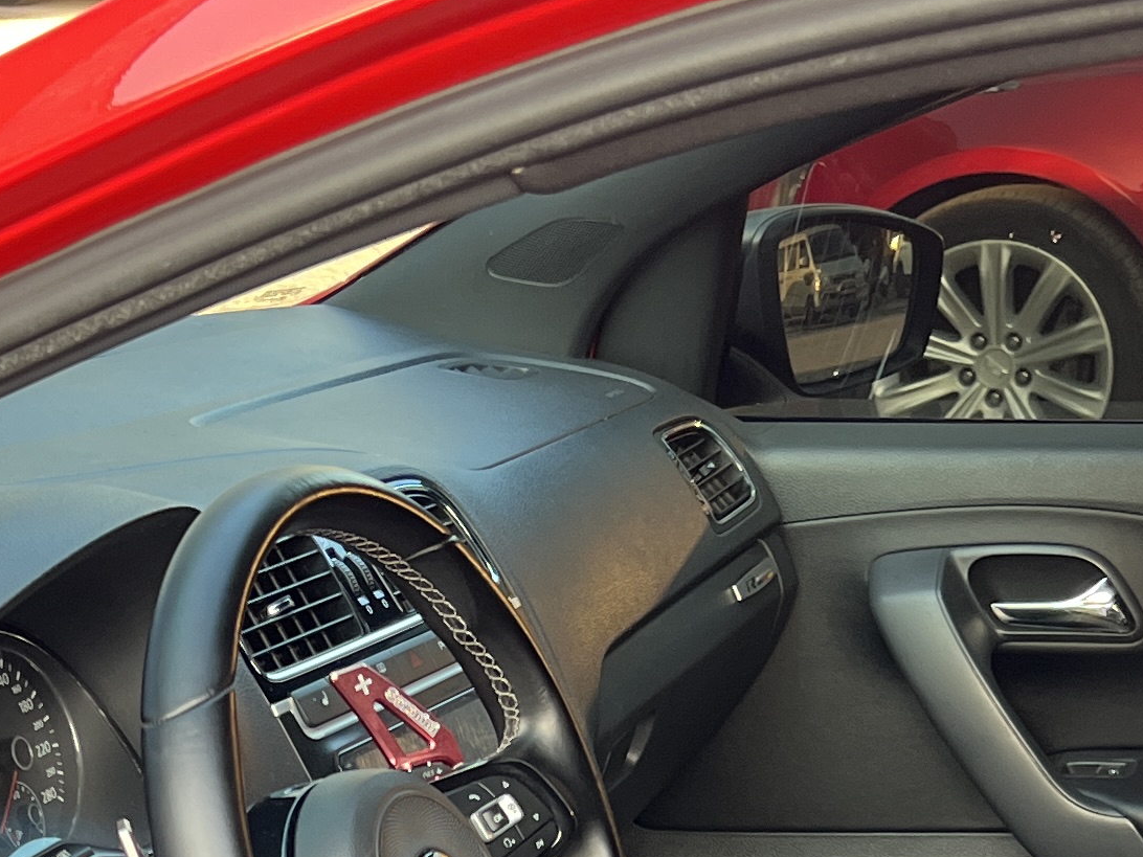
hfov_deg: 20.3
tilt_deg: -25.2
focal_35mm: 96
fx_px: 3170
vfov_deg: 14.3
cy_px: 1307
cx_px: 311
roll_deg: -0.2
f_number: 1.5
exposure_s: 1/121
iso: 125
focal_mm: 5.7
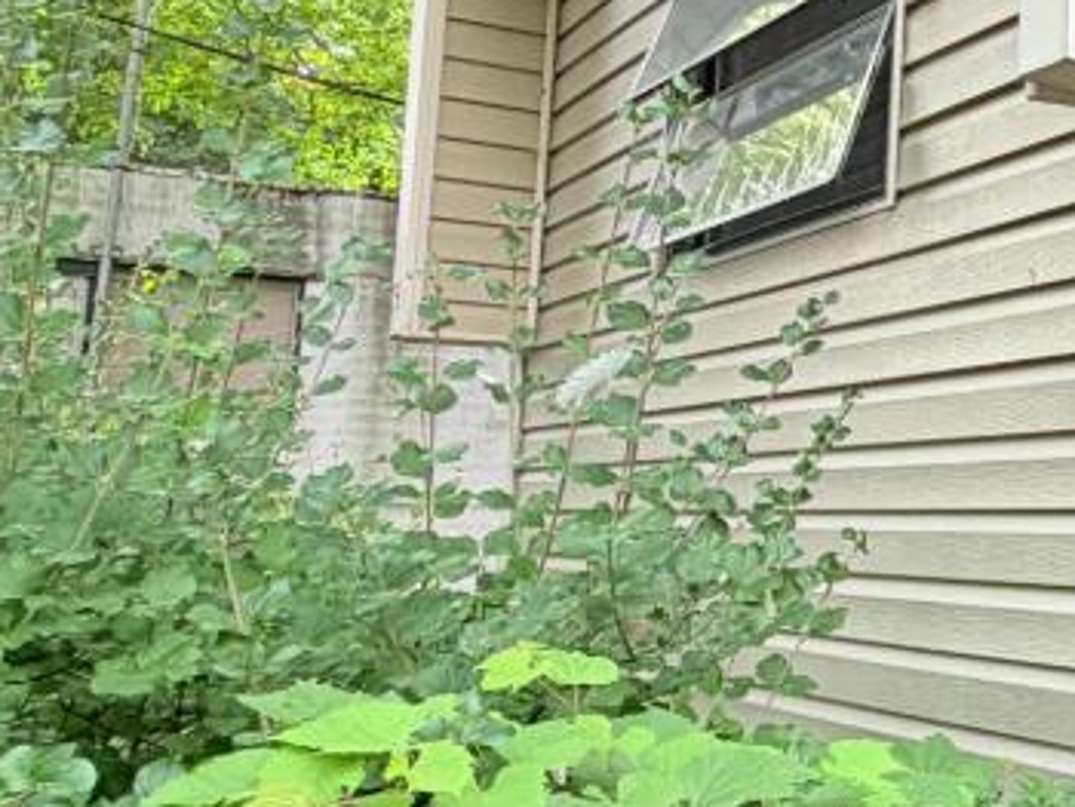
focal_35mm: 60
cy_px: 284
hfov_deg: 25.3
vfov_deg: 24.4
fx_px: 1865
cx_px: 1563
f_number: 2.2
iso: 50
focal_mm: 2.22
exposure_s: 1/122
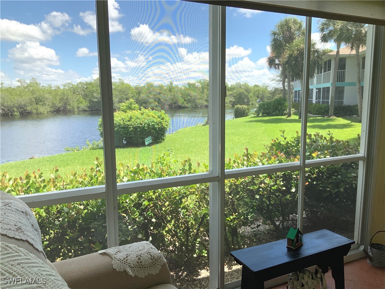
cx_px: 192
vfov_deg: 48.2
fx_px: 323
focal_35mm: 29
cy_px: 144
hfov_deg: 61.7
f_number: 1.8
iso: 16
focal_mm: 3
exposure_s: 1/586
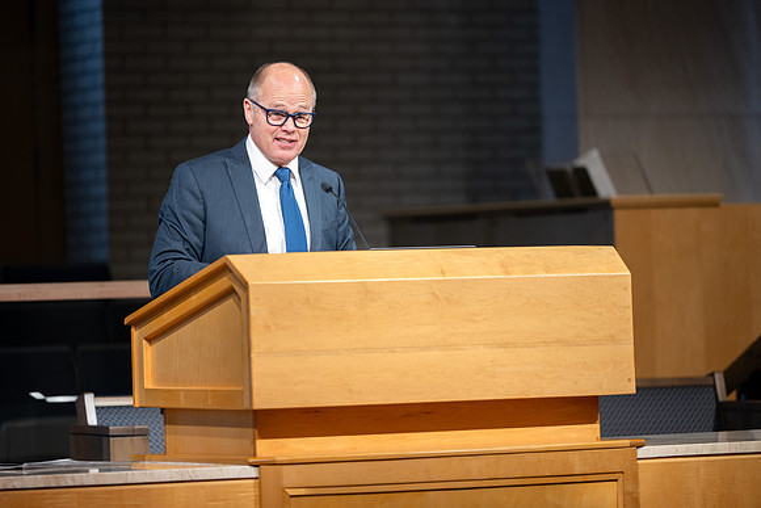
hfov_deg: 10.3
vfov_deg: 6.9
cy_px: 254
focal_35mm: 200
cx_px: 380
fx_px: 4229
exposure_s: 1/160
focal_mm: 200
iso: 500
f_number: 2.8
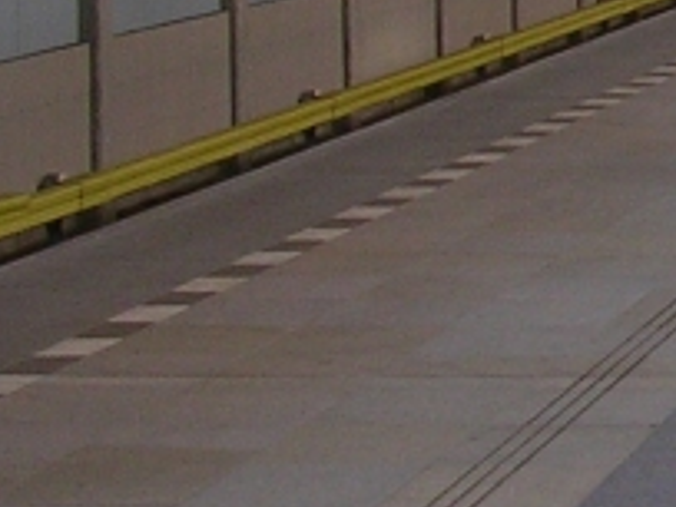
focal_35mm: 191
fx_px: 3730
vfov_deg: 7.7
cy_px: -129
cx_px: 1538
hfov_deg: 9.4
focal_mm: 5.8
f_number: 2.8
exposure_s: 1/36.1
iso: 50
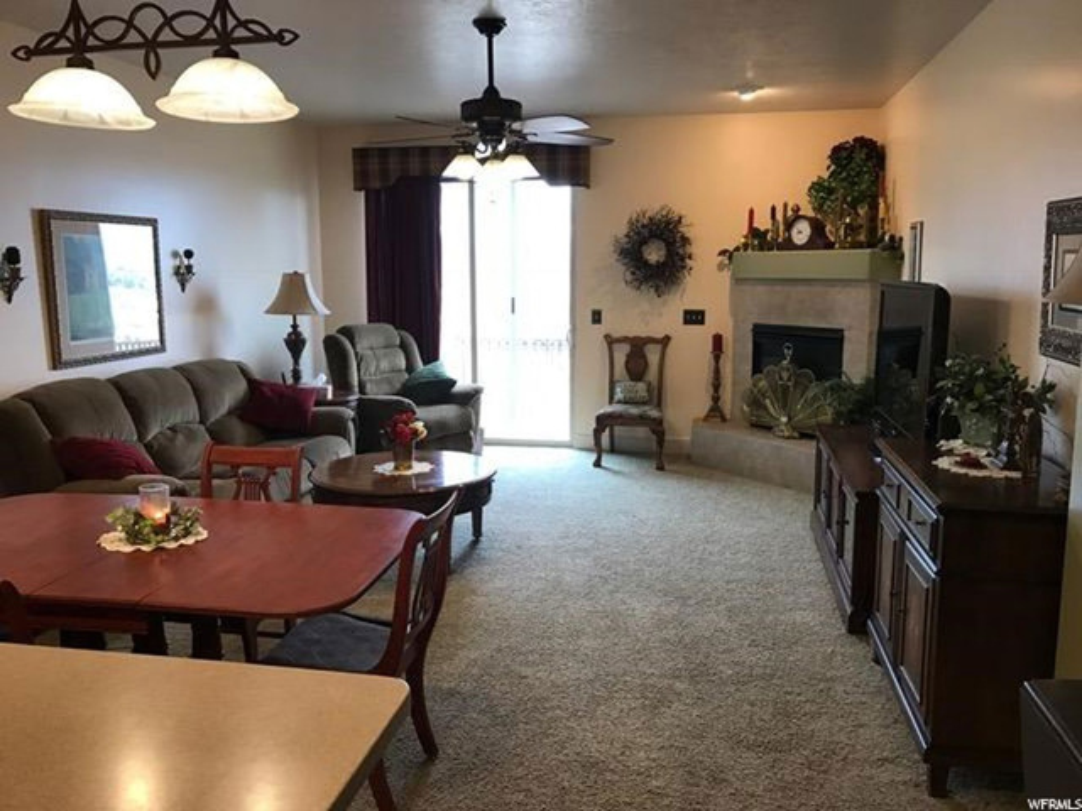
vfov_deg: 49.7
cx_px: 541
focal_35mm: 28
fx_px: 875
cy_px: 406
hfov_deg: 63.4
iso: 32
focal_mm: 3.99
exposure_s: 1/30
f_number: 1.8
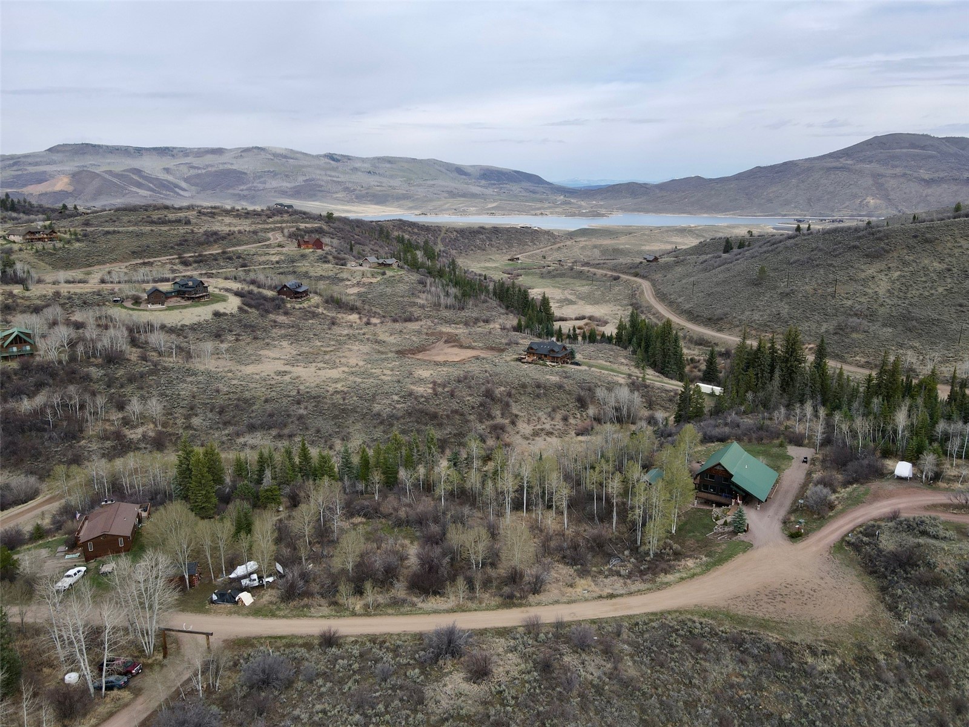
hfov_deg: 71.6
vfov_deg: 56.8
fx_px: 672
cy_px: 364
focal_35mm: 24
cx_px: 484
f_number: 2.8
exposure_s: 1/500
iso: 100
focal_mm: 4.5
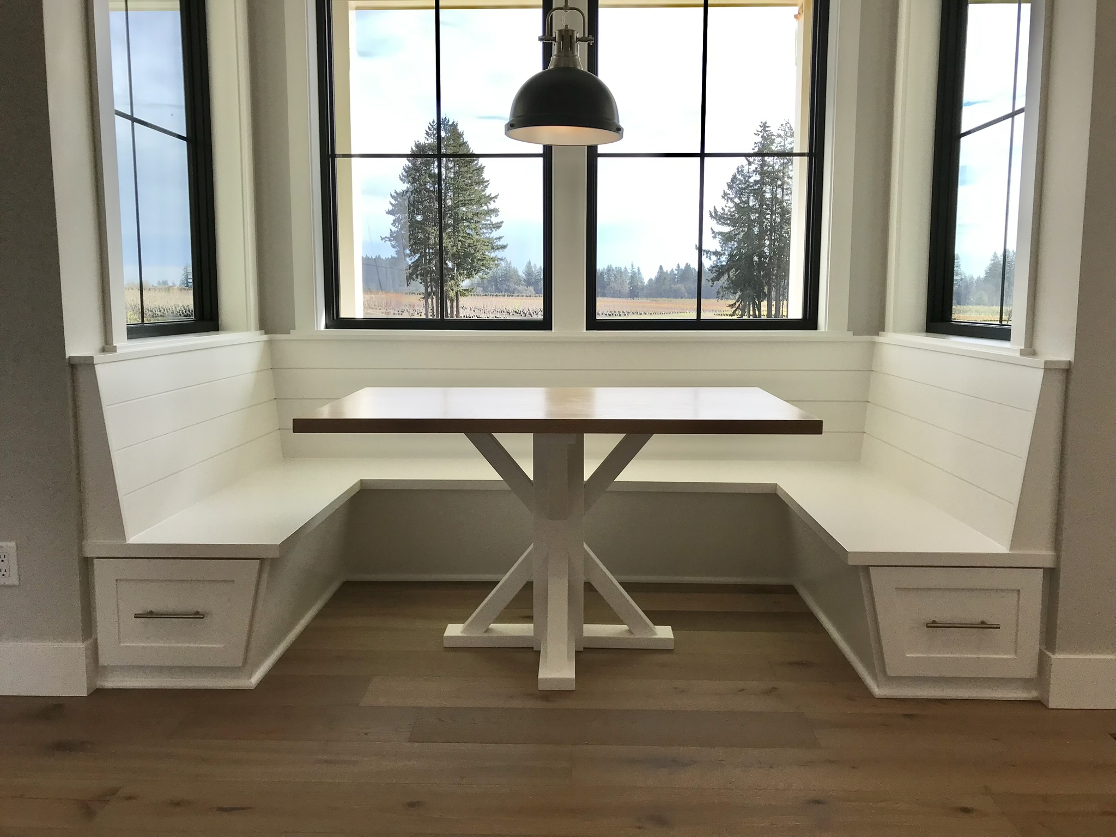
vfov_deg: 49.7
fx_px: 903
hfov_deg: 63.4
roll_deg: -0.2
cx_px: 558
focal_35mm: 28
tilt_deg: -6.6
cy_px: 418
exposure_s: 1/591
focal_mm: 3.99
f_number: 1.8
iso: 20
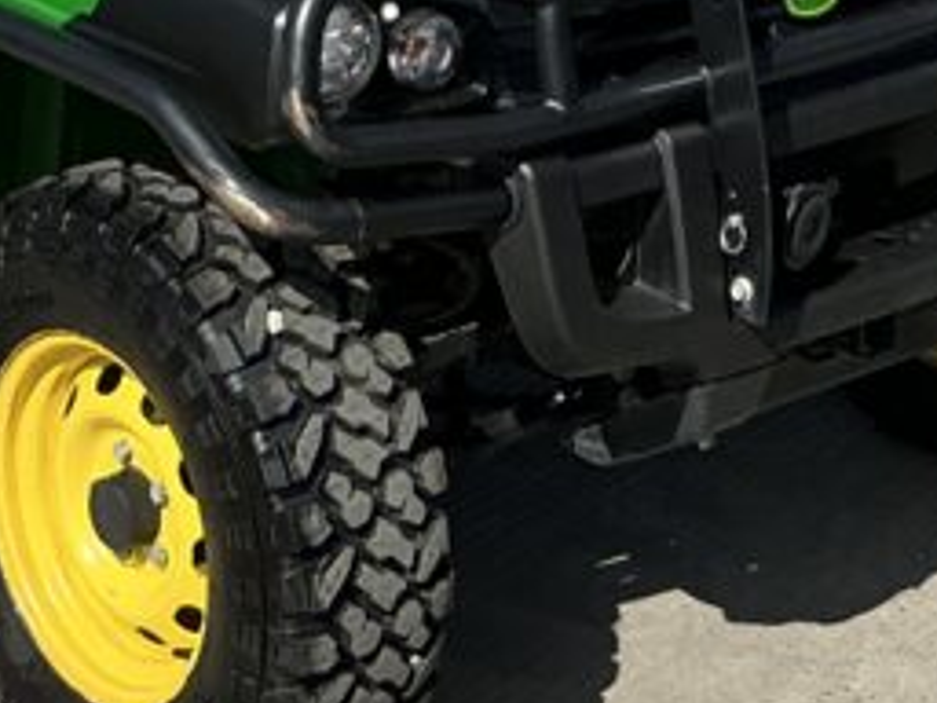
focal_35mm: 112
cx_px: 465
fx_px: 3032
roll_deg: +0.5
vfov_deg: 12.8
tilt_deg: -11.8
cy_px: -212
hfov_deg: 17.6
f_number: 1.8
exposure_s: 1/2227
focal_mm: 3
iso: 25
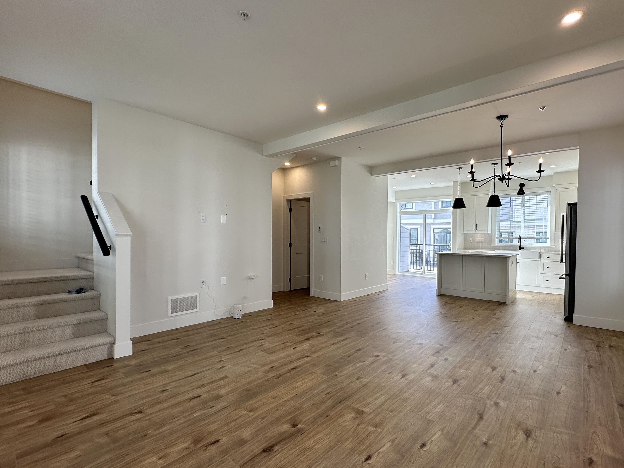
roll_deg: -0.8
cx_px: 340
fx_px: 306
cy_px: 243
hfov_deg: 90.8
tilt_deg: -0.8
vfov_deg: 74.7
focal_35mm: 17
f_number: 2.2
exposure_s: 1/120
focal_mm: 2.22
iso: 50
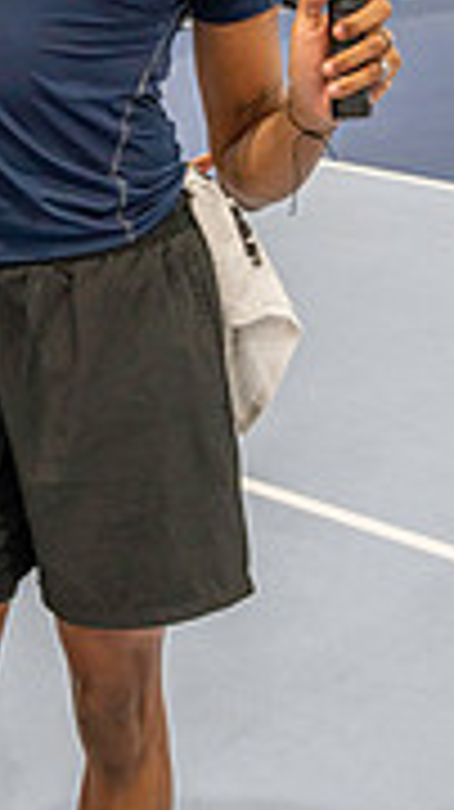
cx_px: -49
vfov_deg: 24.9
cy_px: 153
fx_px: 1801
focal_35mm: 84
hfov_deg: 14.0
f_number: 4.5
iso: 3200
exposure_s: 1/200
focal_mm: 32
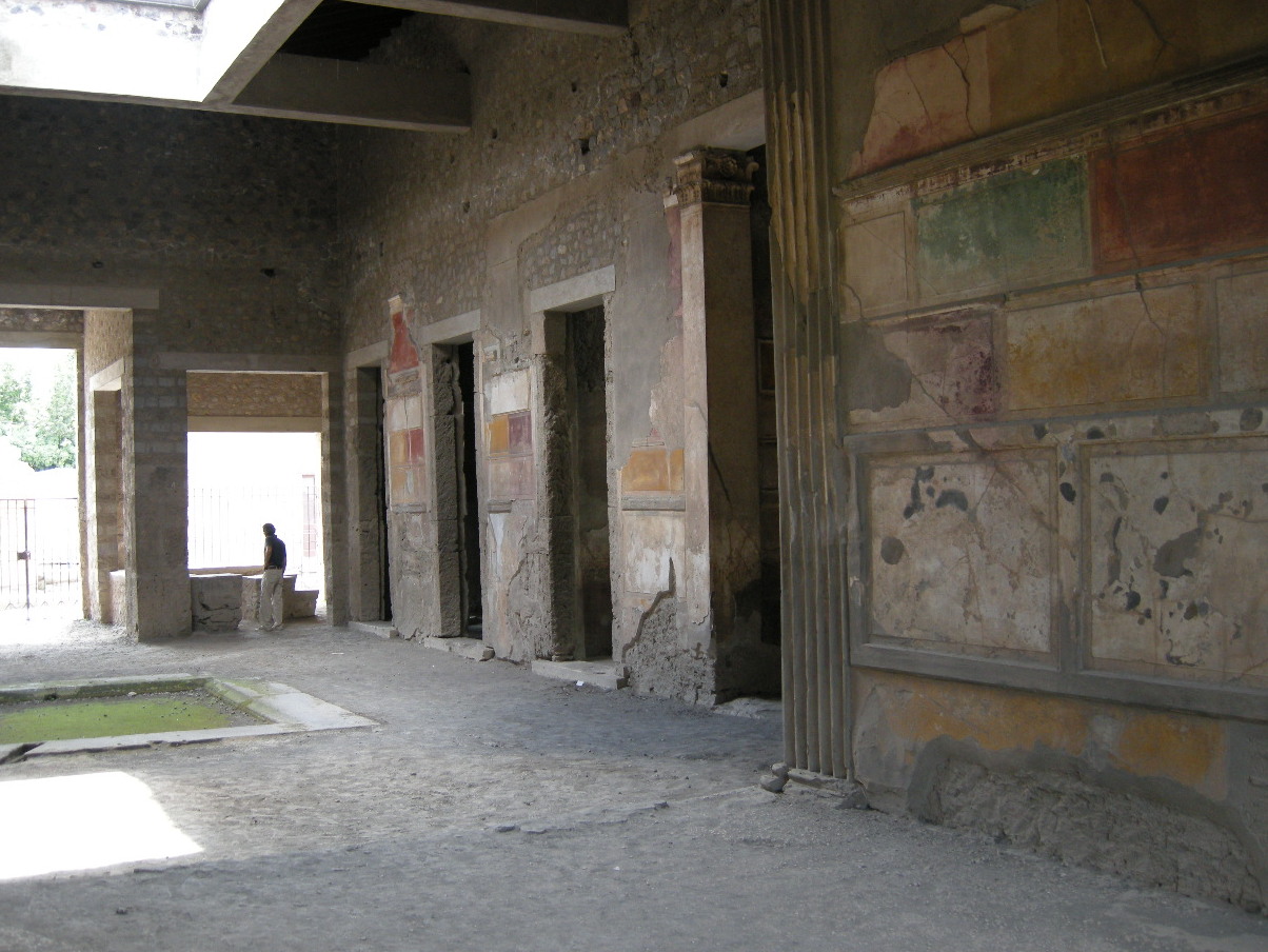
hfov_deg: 52.6
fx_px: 1283
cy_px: 476
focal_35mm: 35
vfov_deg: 40.7
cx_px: 634
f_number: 2.7
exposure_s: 1/59.8
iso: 152
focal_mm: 7.5
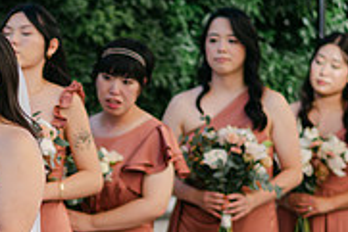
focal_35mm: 272
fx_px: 2631
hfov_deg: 7.5
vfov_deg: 5.0
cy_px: 300
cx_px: -10
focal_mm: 85
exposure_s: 1/1600
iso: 64
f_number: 1.8
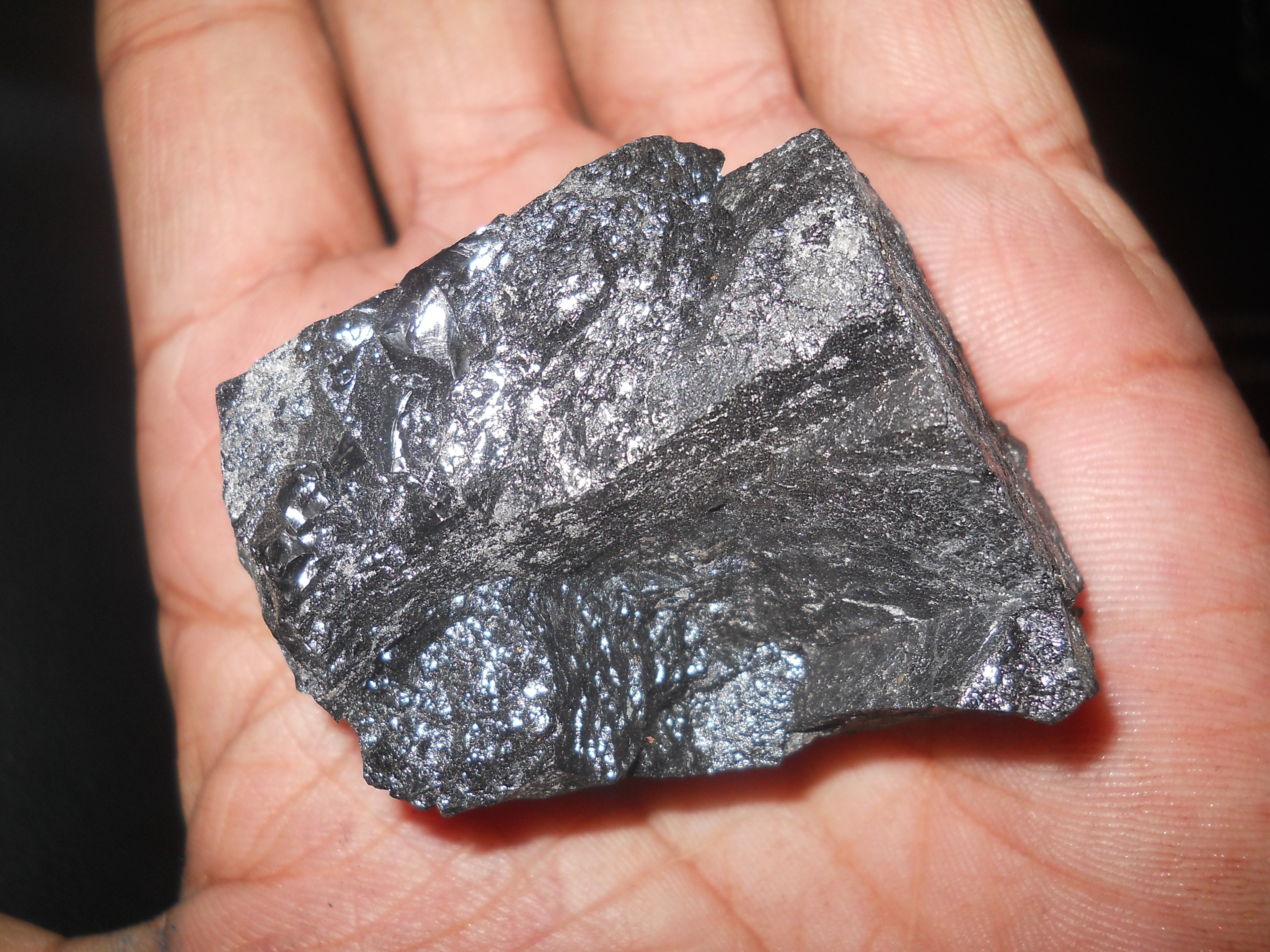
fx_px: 1504
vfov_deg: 35.1
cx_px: 635
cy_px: 476
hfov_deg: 45.8
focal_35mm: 41
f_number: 5.5
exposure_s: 1/30
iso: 80
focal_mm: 6.72
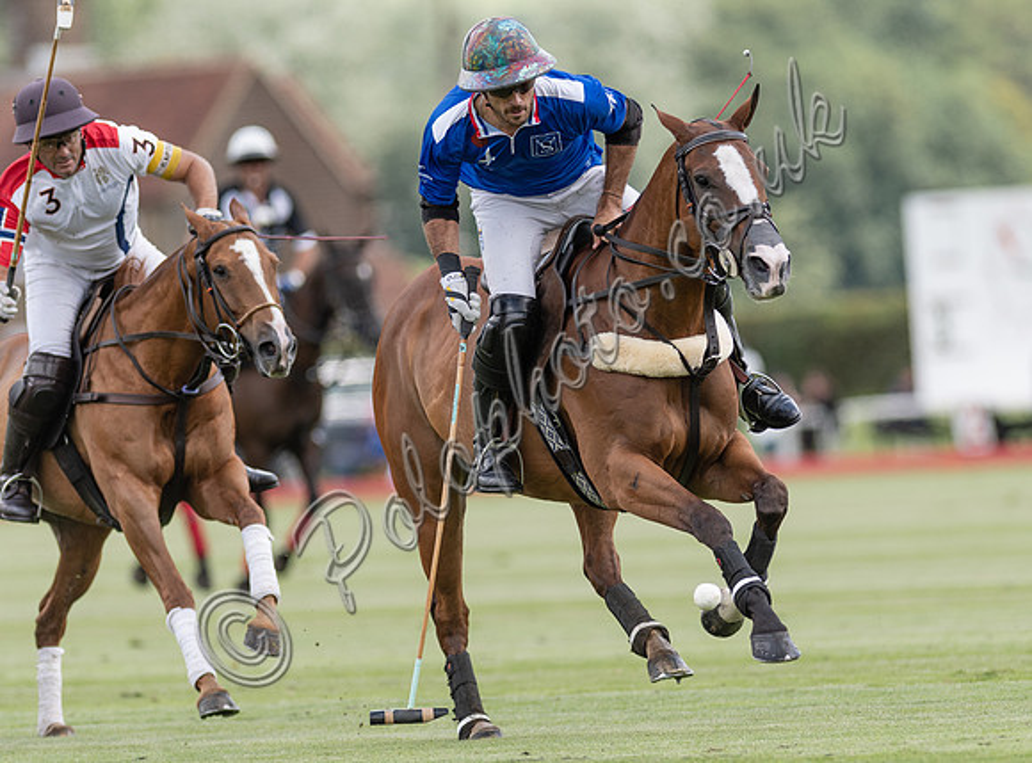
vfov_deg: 2.9
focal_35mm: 507
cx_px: 602
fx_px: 15049
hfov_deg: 3.9
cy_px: 377
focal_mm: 300
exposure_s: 1/1600
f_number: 2.8
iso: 250
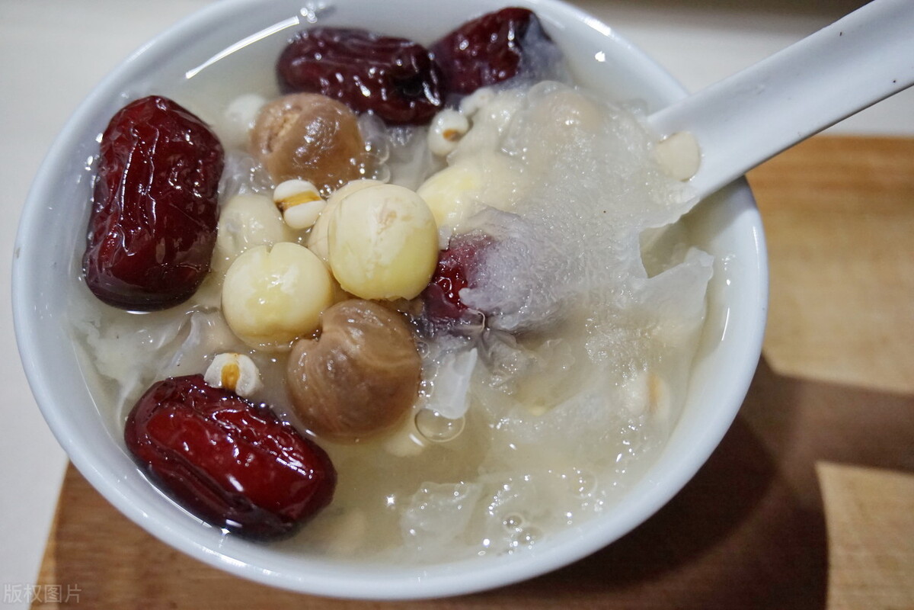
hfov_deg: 46.4
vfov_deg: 31.9
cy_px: 305
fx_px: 1066
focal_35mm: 42
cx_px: 457
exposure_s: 1/60
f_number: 4.5
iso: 1250
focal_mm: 28
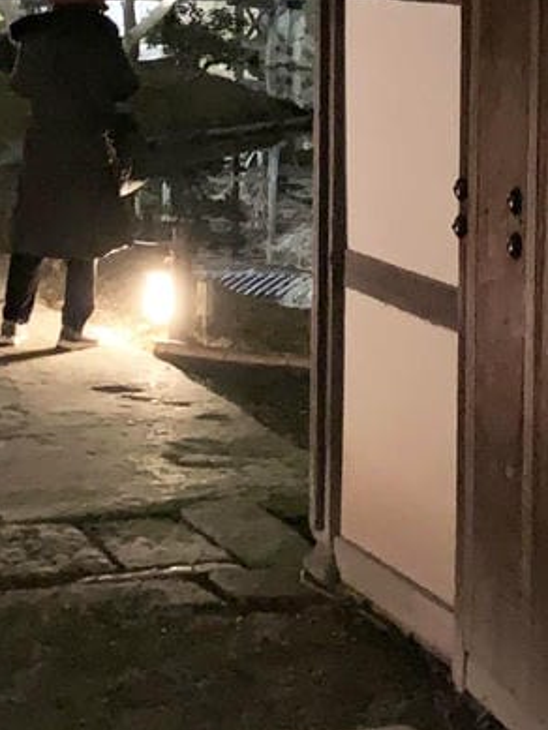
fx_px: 2257
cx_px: 266
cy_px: 84
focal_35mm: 107
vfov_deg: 18.1
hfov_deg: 13.8
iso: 1250
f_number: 1.8
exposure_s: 1/4
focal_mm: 4.25
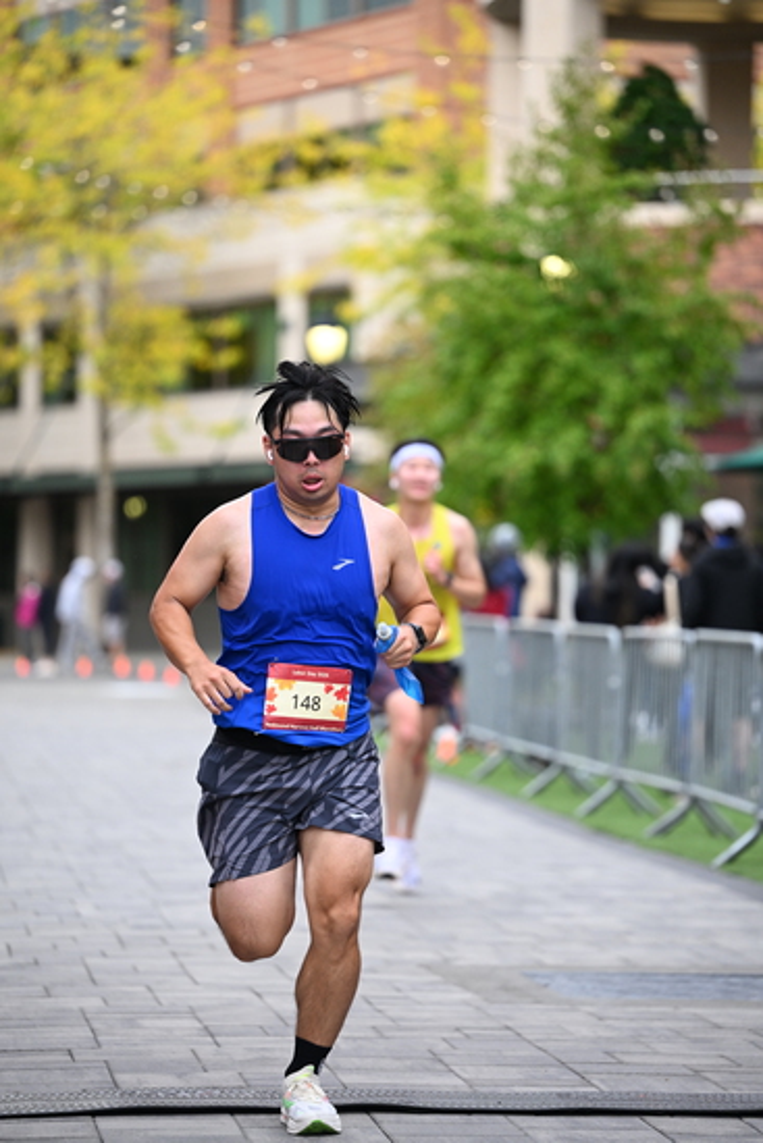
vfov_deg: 15.2
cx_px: 382
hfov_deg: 10.2
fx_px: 4289
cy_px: 572
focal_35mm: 135
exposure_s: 1/1600
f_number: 2.8
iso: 1000
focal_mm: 135
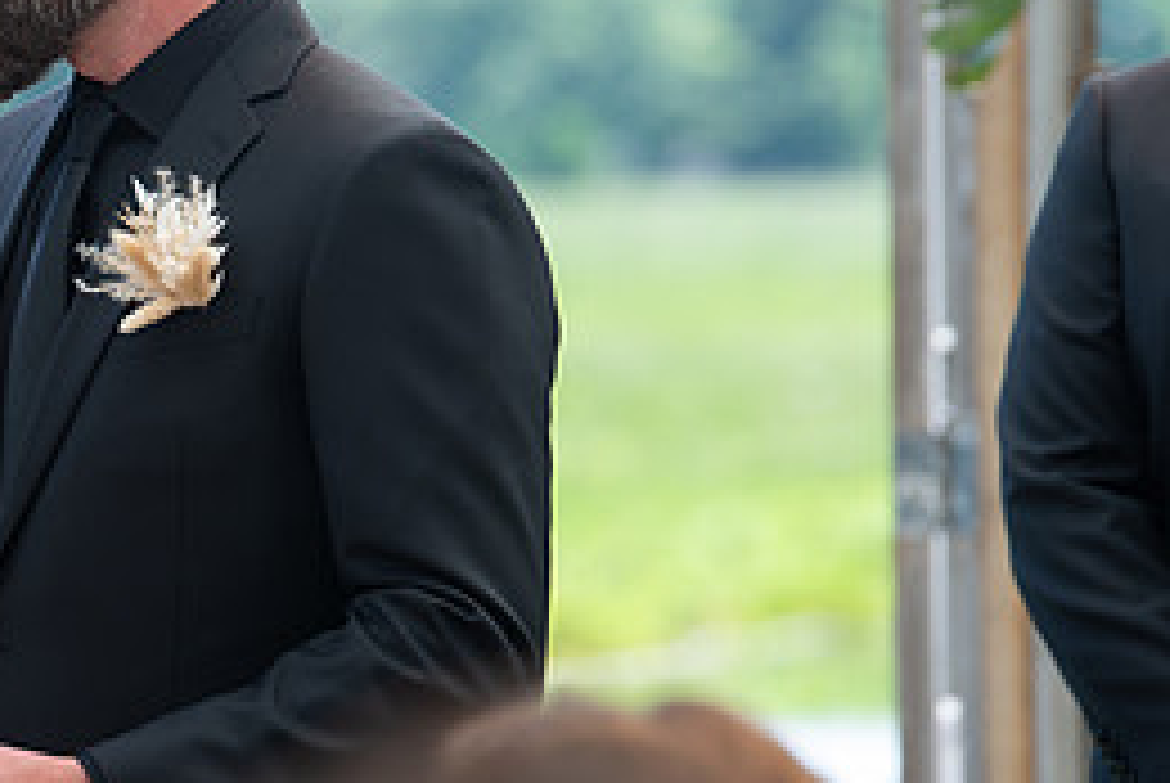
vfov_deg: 3.4
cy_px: 340
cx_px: 32
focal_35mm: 401
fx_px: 13047
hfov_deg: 5.1
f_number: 4.5
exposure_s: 1/250
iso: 160
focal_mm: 180
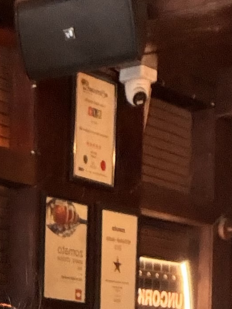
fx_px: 1190
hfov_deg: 10.7
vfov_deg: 13.3
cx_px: -115
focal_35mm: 133
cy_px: 563
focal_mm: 2.71
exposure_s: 1/60
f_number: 1.9
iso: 250
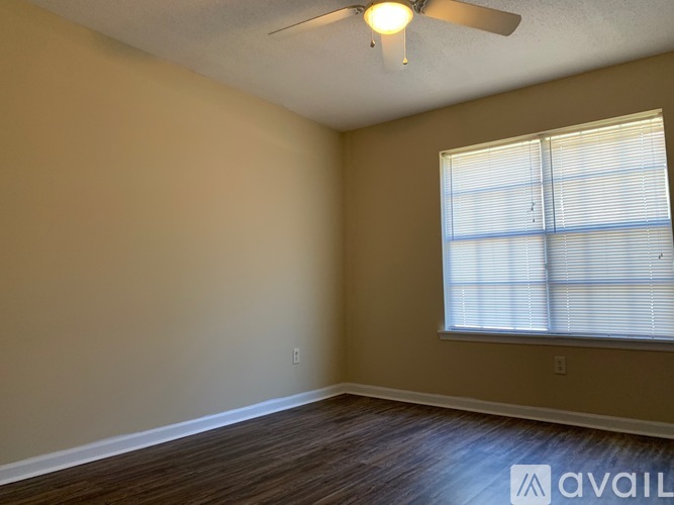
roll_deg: +0.1
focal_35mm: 26
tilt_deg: +6.1
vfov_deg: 53.0
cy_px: 252
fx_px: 506
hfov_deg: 67.3
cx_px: 337
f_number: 1.8
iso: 125
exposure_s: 1/60
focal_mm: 4.25
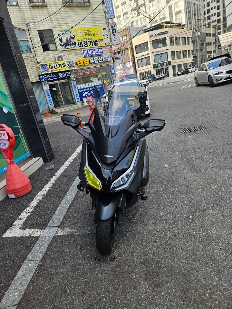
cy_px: 154
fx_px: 206
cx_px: 116
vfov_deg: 73.9
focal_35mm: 23
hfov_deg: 58.9
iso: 32
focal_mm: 5.4
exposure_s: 1/180
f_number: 1.8
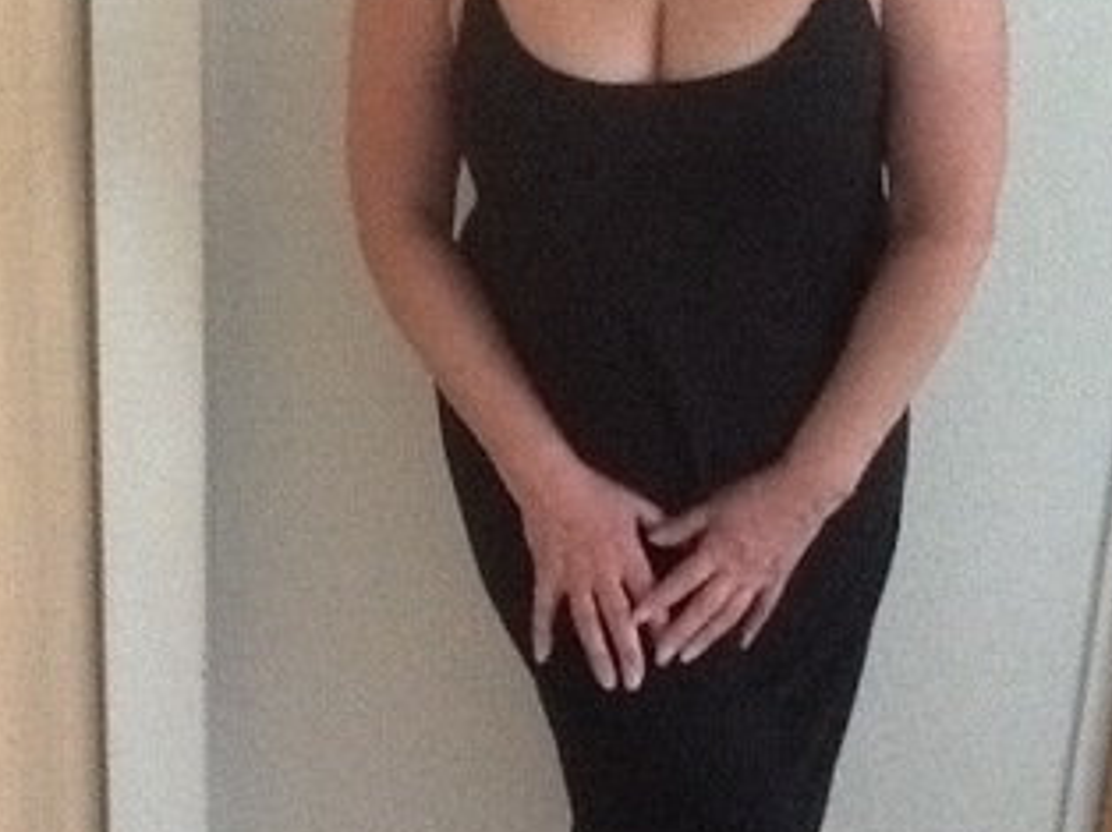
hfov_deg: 30.7
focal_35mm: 63
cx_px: 540
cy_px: 345
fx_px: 2022
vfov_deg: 23.2
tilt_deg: -22.5
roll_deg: -2.0
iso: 640
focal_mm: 2.03
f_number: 2.4
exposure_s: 1/15
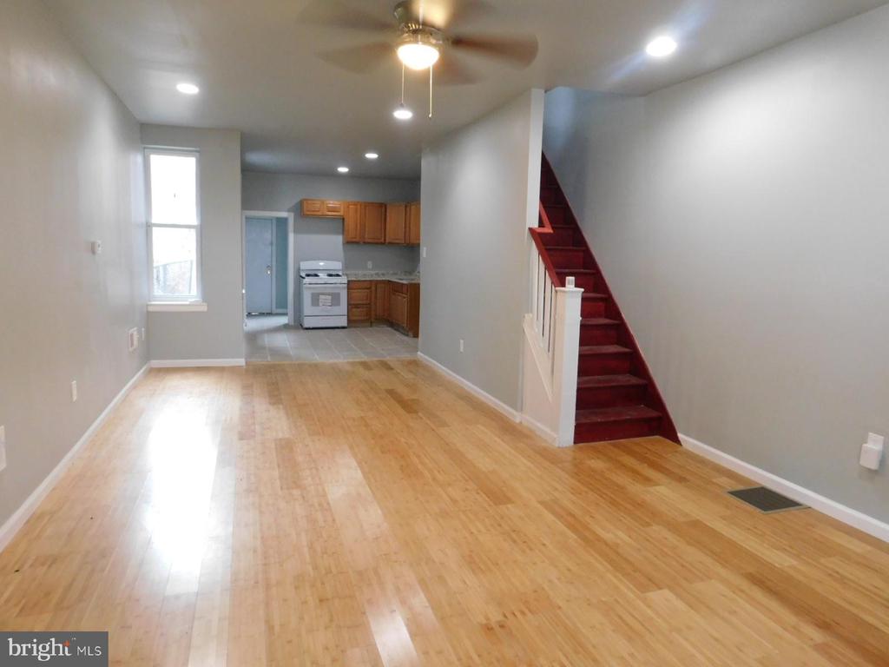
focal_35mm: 23
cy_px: 334
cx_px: 444
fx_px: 591
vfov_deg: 58.9
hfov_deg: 73.9
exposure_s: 1/15
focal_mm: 4
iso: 400
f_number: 3
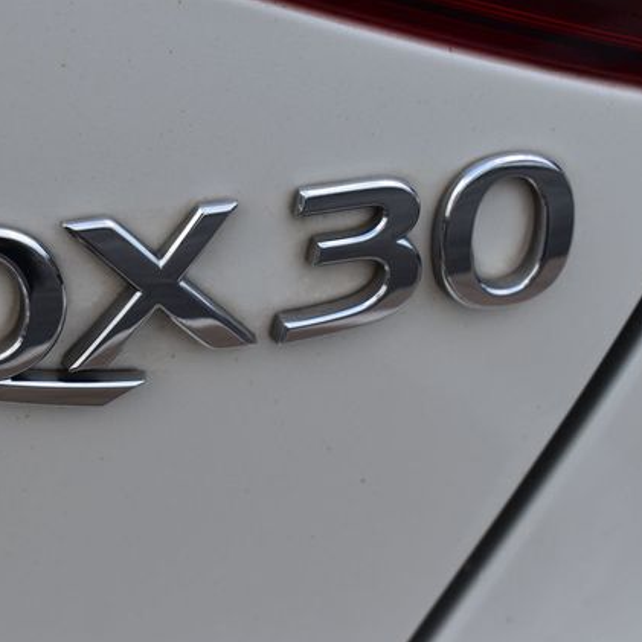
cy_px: 323
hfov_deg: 18.7
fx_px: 1951
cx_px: 238
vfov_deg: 18.7
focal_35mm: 93
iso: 400
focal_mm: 48
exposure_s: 1/50
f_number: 8
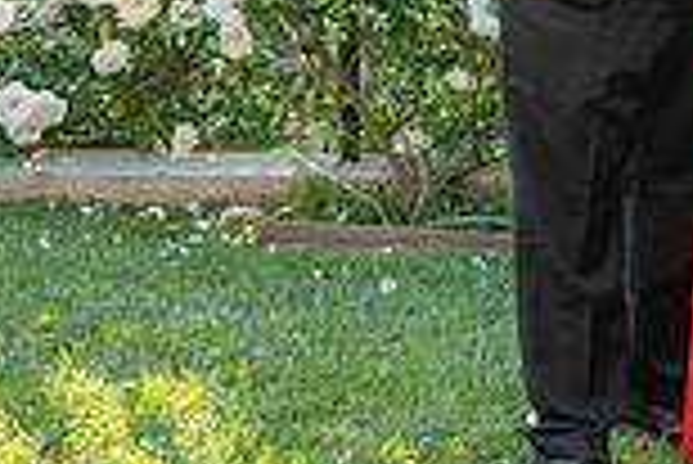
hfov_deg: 14.3
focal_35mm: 128
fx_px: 2466
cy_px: -137
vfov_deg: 10.5
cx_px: 1206
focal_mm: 34
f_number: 5.6
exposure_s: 1/200
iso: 250
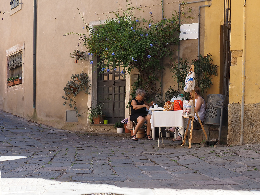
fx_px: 315
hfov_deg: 44.8
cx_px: 130
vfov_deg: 34.3
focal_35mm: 42
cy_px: 98
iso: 200
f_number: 4
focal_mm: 21
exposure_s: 1/400
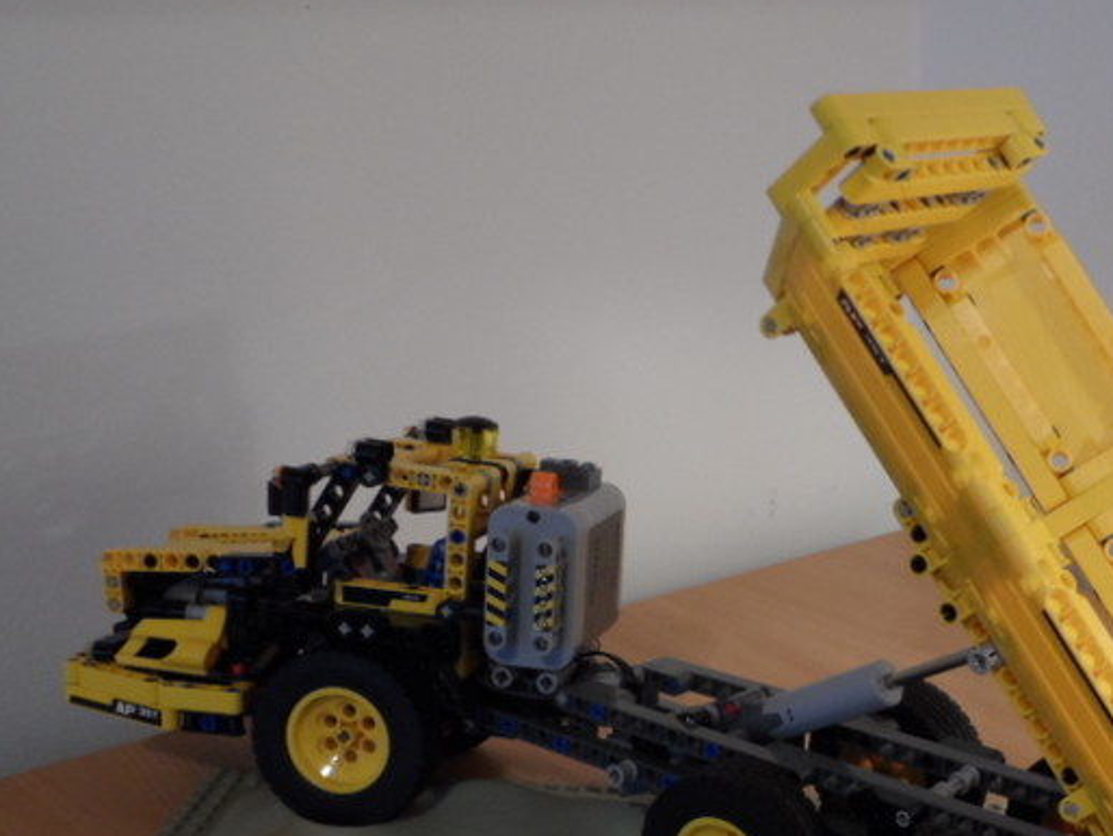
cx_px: 799
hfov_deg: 33.8
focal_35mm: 56
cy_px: 655
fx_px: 1801
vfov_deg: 25.7
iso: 200
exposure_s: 1/6
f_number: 3.4
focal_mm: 5.3
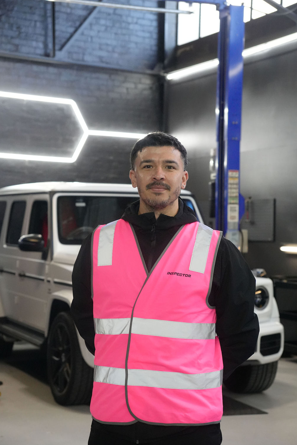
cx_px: 147
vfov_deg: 28.2
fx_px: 886
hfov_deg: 19.0
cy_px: 223
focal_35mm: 72
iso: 3200
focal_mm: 47.1
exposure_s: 1/160
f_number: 4
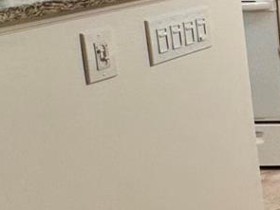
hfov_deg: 15.2
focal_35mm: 76
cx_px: 666
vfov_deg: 18.8
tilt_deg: -8.9
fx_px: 614
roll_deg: -0.3
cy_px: -10
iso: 160
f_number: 2.2
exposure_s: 1/120
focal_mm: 2.22
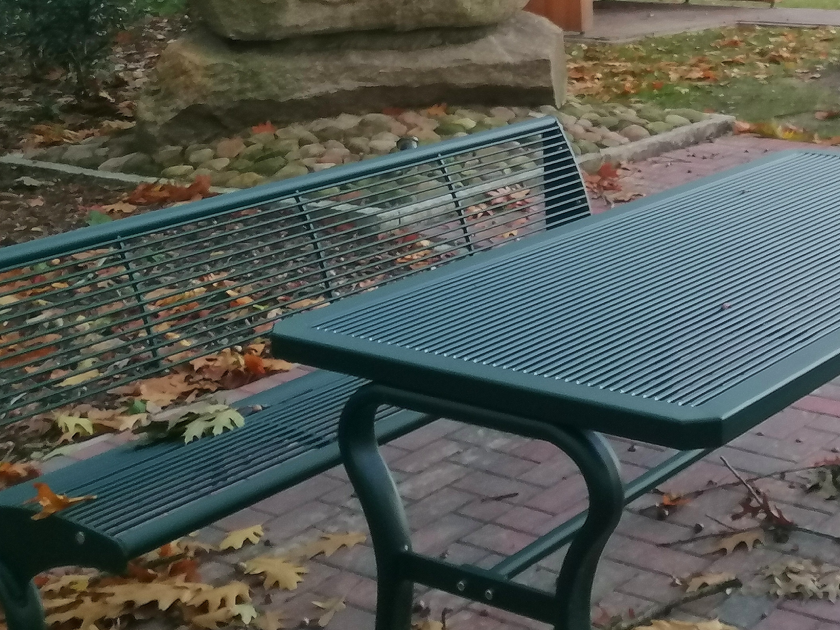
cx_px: 711
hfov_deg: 28.5
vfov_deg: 21.8
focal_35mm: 66
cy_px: 65
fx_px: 1602
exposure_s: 1/33.3
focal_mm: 4.75
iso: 250
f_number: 1.8
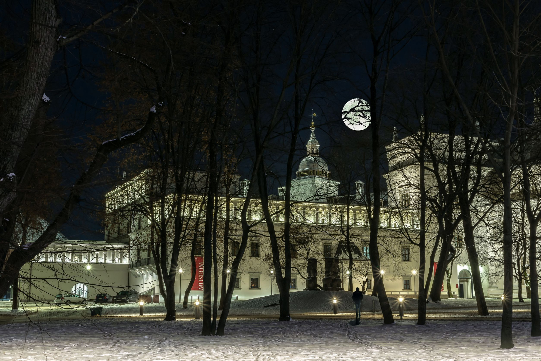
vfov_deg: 28.9
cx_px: 270
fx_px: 699
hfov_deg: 42.3
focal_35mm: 46
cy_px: 180
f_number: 16
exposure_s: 20
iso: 100
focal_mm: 31
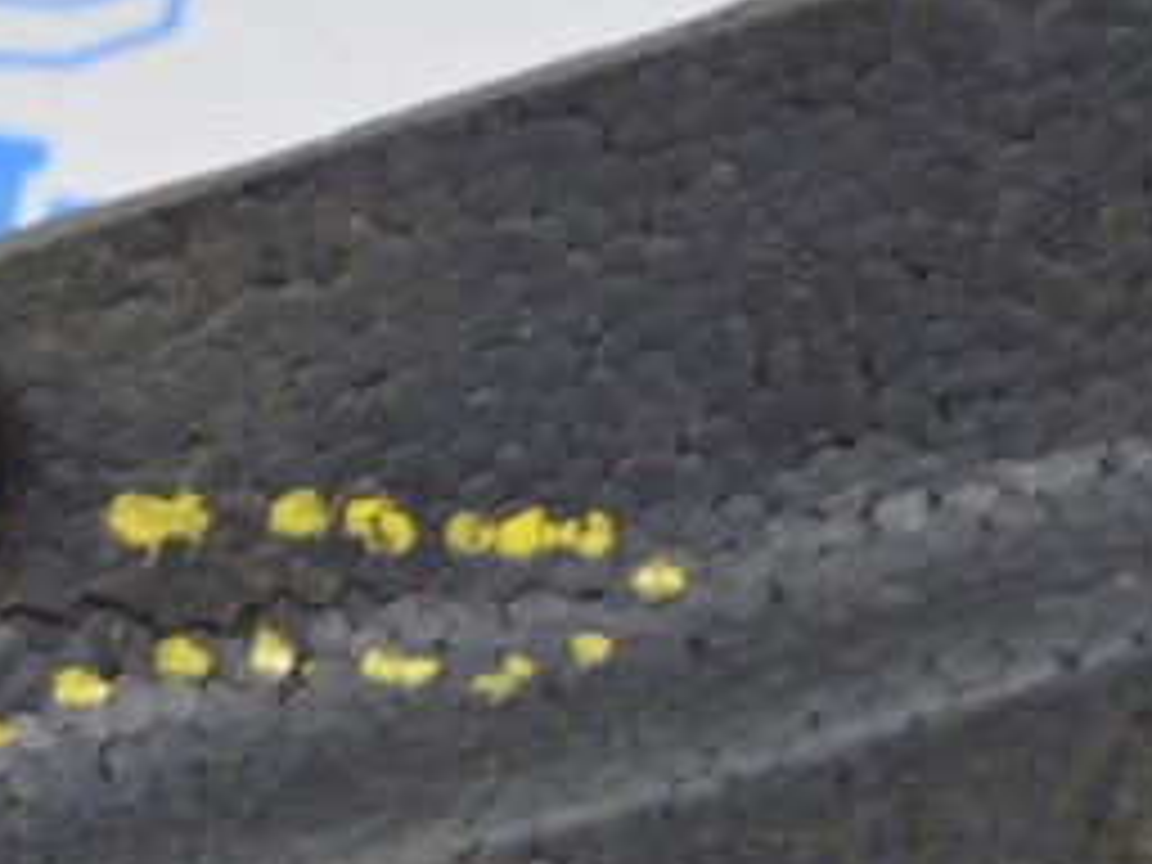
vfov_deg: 10.3
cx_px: -117
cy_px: 551
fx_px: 4792
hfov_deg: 13.4
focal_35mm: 144
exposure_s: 1/20
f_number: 5.6
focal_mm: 40
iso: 400
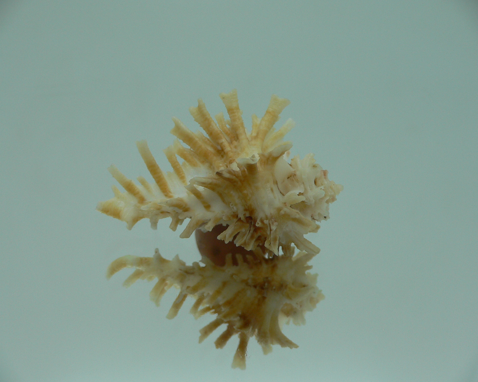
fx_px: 523
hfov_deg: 49.1
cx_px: 232
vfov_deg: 40.1
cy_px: 193
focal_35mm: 37
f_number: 2.8
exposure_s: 1/60
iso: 80
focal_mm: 4.6
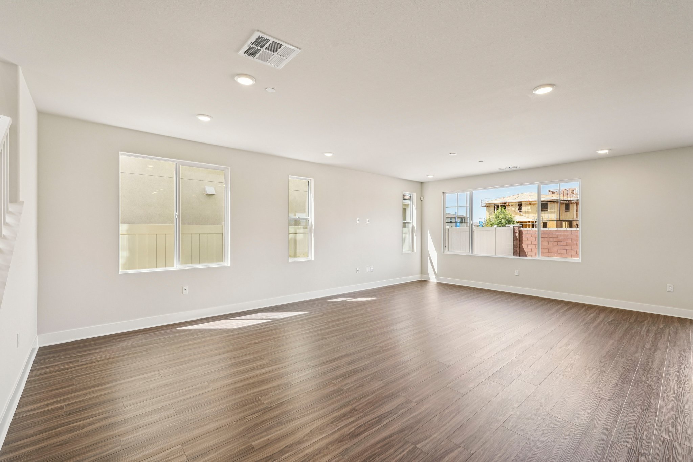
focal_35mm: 16
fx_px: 318
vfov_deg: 72.0
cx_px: 346
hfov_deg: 95.0
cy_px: 231
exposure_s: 1/60
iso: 400
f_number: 8
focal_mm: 16.5
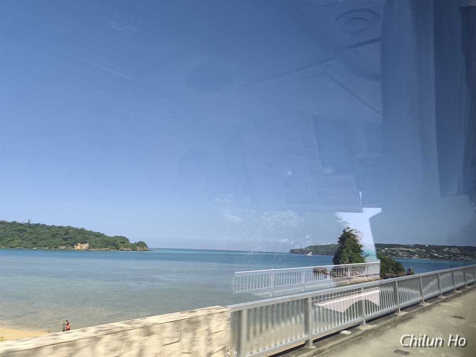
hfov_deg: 73.9
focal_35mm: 23
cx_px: 238
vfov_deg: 58.9
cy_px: 178
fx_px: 316
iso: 80
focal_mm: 6.07
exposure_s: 1/100
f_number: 1.7
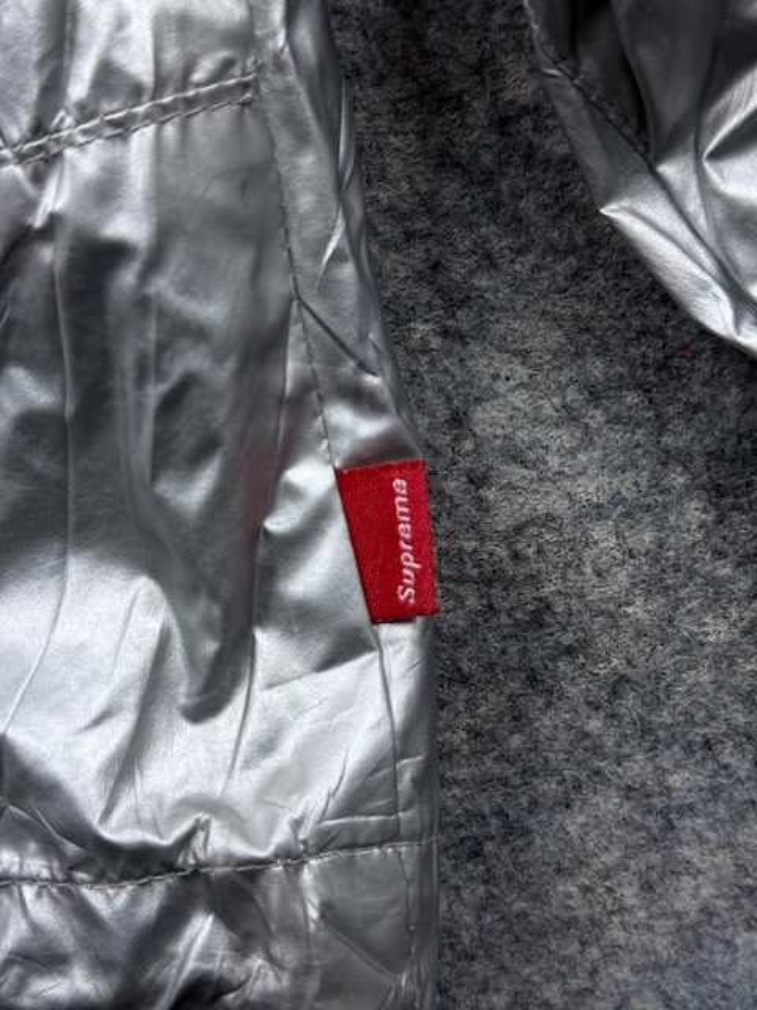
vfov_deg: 39.7
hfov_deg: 30.3
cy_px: 505
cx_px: 378
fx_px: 1400
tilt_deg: -68.8
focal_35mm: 48
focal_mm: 6.76
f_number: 1.78
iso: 50
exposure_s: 1/100
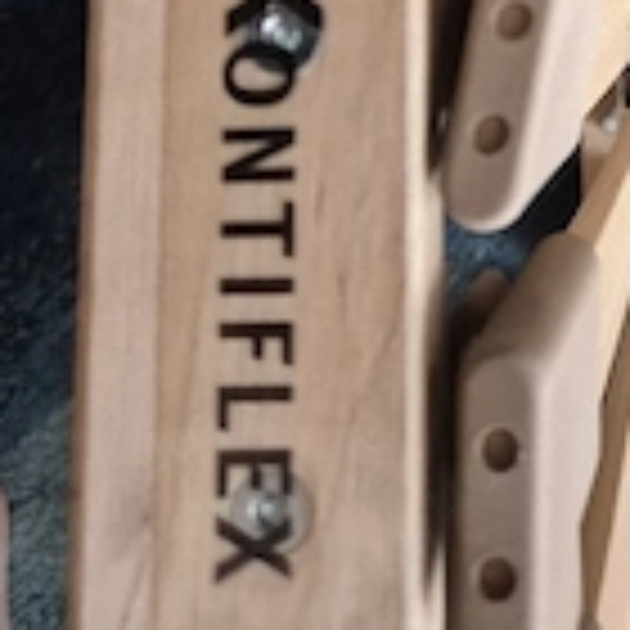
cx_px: 616
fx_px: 1194
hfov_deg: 28.0
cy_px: -207
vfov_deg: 25.2
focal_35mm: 58
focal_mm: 5.4
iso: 800
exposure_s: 1/100
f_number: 1.8
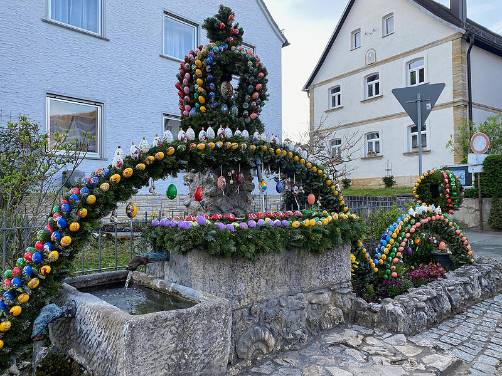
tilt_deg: +1.5
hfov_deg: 67.3
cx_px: 251
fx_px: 377
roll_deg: +0.5
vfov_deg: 53.1
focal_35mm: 26
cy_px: 188
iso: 32
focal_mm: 4.25
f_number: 1.8
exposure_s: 1/206
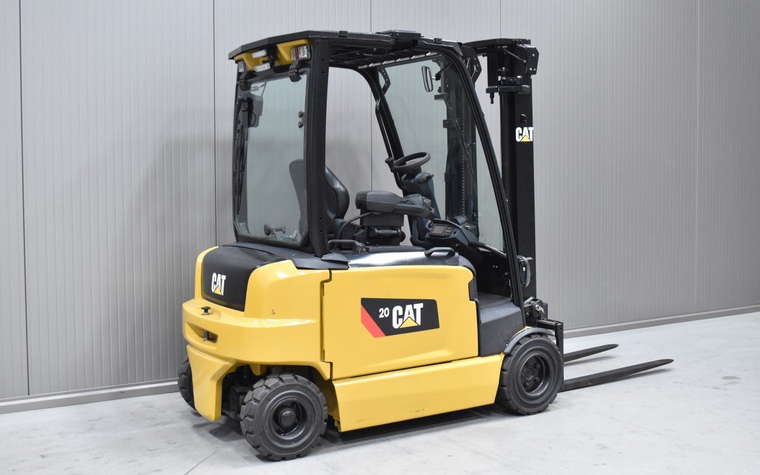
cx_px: 379
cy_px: 222
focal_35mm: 42
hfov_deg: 47.7
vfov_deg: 30.9
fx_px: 860
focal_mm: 27
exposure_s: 1/25
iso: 1600
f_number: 5
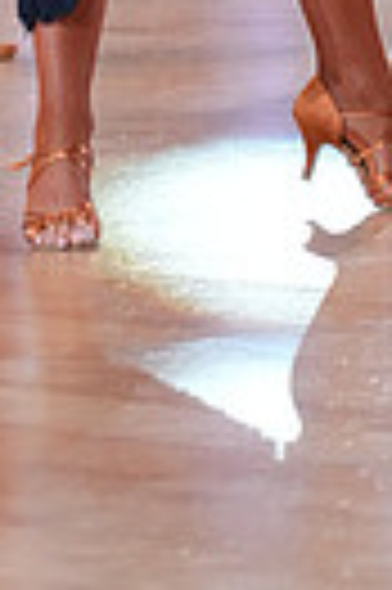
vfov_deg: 4.4
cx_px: -70
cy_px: -653
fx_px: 7631
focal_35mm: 466
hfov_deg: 2.9
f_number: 4
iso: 4000
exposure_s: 1/500
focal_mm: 105
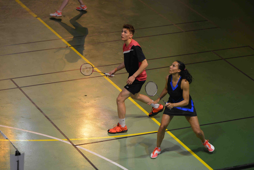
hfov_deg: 11.4
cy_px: 85
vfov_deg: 7.6
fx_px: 1270
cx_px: 127
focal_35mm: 180
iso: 1600
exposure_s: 1/500
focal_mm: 180
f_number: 3.3
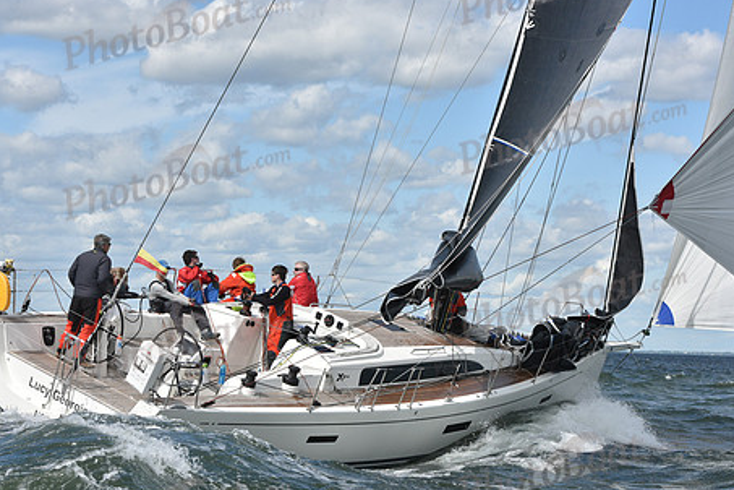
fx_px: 2141
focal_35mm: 105
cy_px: 239
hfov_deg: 19.5
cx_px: 376
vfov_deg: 13.0
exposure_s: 1/1000
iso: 320
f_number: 9
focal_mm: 82
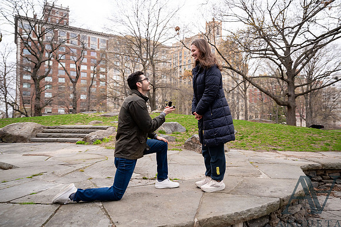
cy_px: 114
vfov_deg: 52.1
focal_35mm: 25
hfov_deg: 72.6
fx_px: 232
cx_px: 170
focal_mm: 24
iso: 400
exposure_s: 1/200
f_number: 3.2
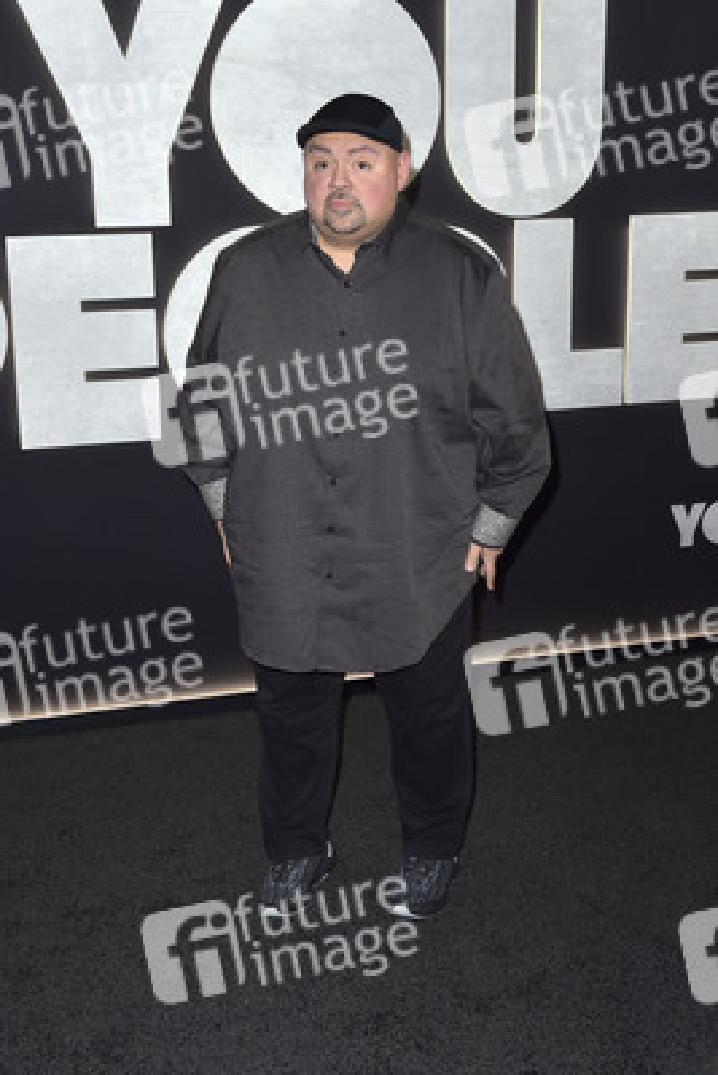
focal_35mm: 42
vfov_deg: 46.4
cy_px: 538
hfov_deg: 31.9
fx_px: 1255
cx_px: 359
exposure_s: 1/250
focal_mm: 42
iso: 500
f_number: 6.3
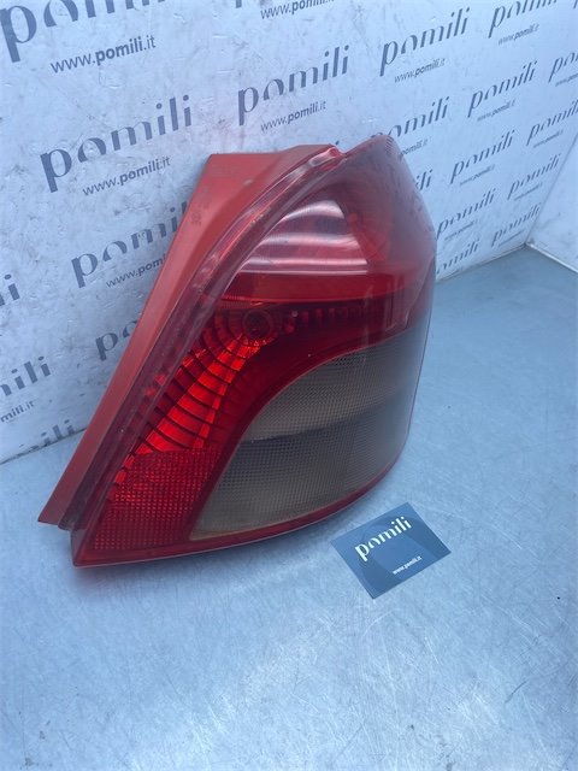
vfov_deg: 67.3
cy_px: 386
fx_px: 579
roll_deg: -14.8
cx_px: 289
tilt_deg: -40.0
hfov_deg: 53.1
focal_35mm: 26
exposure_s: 1/693
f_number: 1.8
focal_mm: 4.25
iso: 32
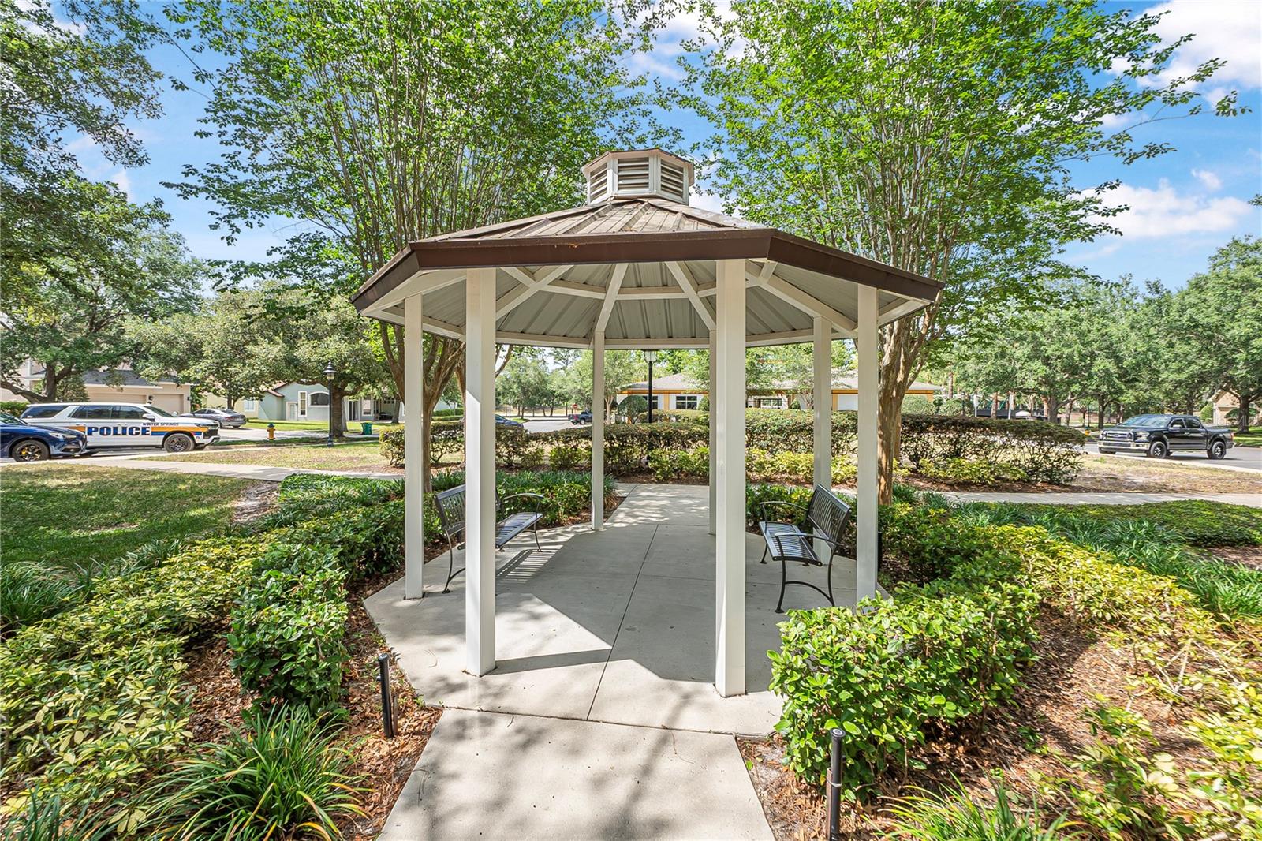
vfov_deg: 77.3
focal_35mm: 15
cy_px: 420
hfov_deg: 100.4
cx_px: 631
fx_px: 526
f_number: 9
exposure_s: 1/125
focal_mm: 10
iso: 100
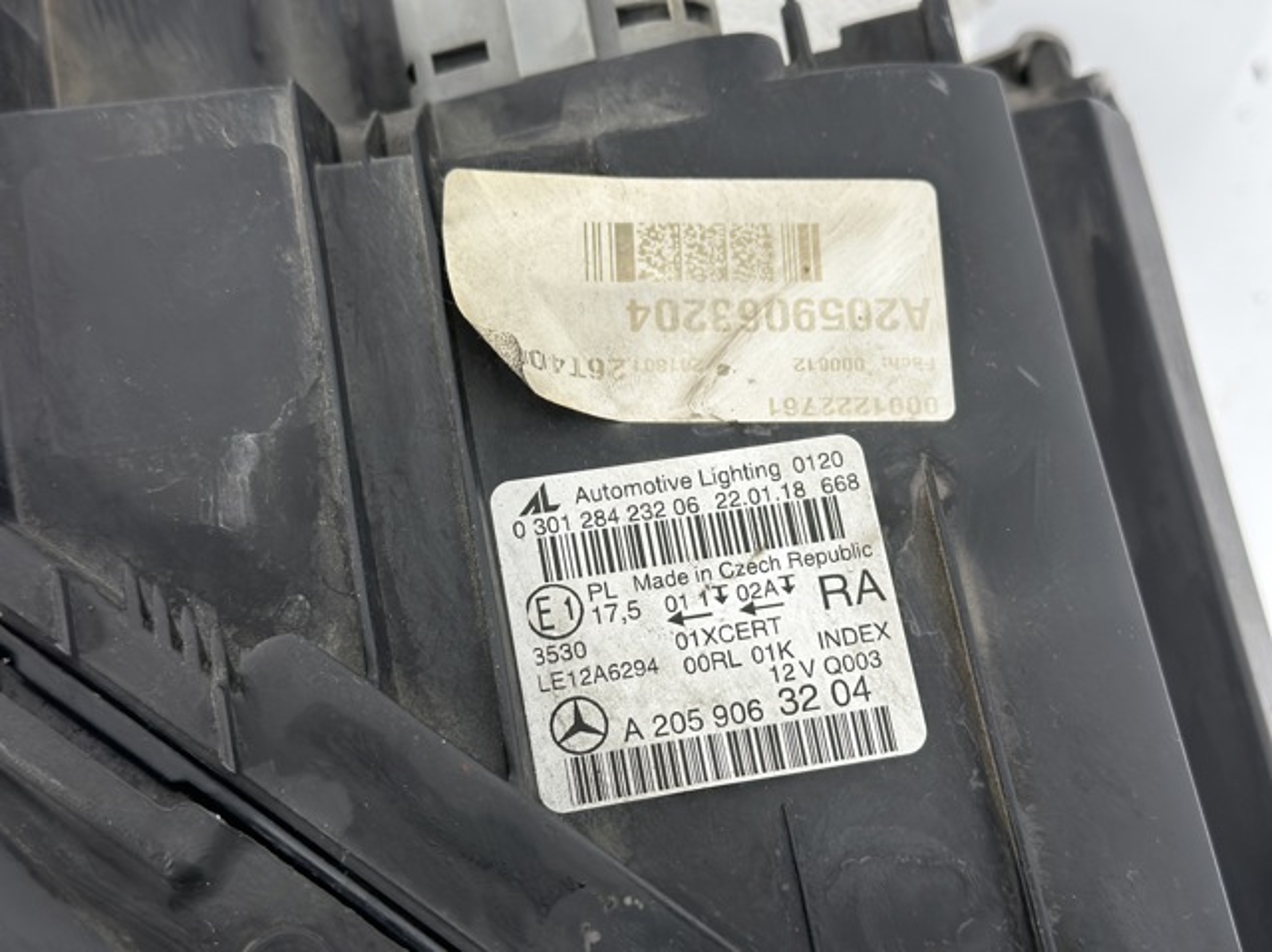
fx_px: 1762
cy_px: 476
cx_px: 636
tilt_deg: -86.1
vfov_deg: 30.2
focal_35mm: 48
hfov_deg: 39.7
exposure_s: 1/50
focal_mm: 6.86
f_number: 1.78
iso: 160
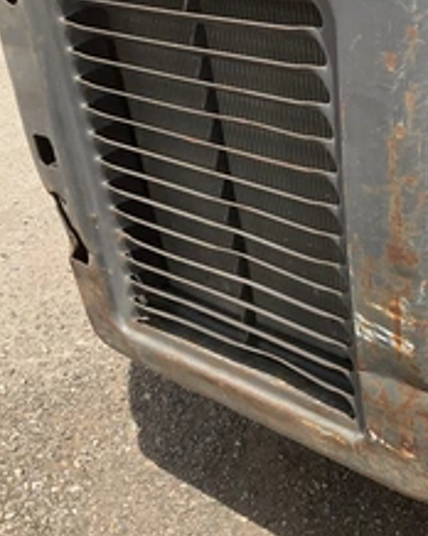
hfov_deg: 27.2
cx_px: 445
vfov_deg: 35.8
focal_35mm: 52
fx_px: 825
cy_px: 339
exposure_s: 1/1534
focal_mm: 3
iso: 25
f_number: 1.8
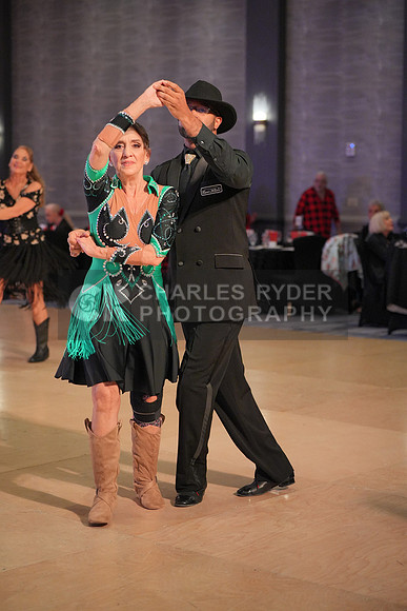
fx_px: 1186
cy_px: 306
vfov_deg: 28.8
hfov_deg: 19.5
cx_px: 204
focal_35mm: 70
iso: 3200
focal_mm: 70
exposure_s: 1/400
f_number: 3.2
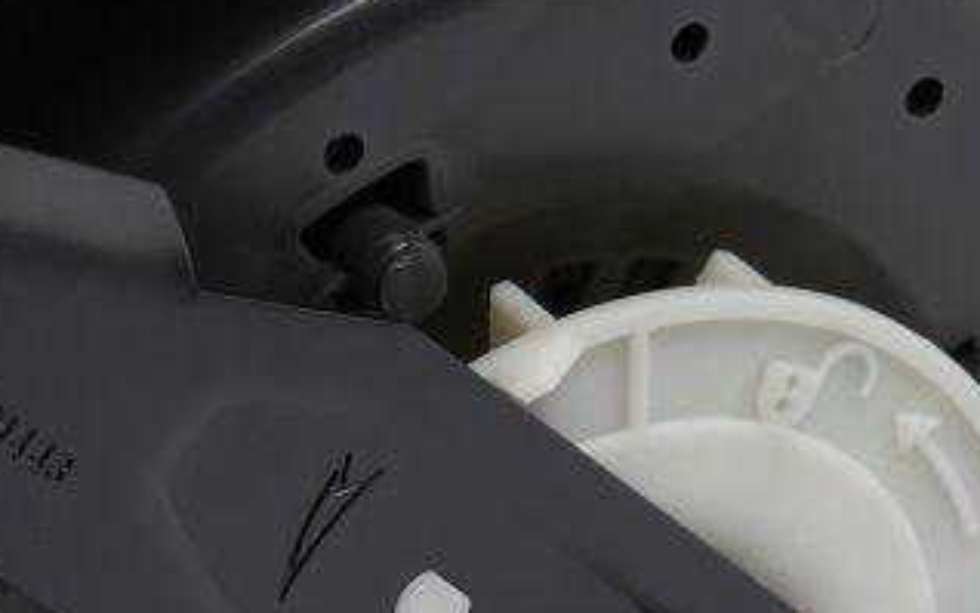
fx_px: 7240
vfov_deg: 4.8
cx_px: 145
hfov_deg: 7.7
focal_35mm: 271
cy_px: 553
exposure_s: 1/125
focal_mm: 90
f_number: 10
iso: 50
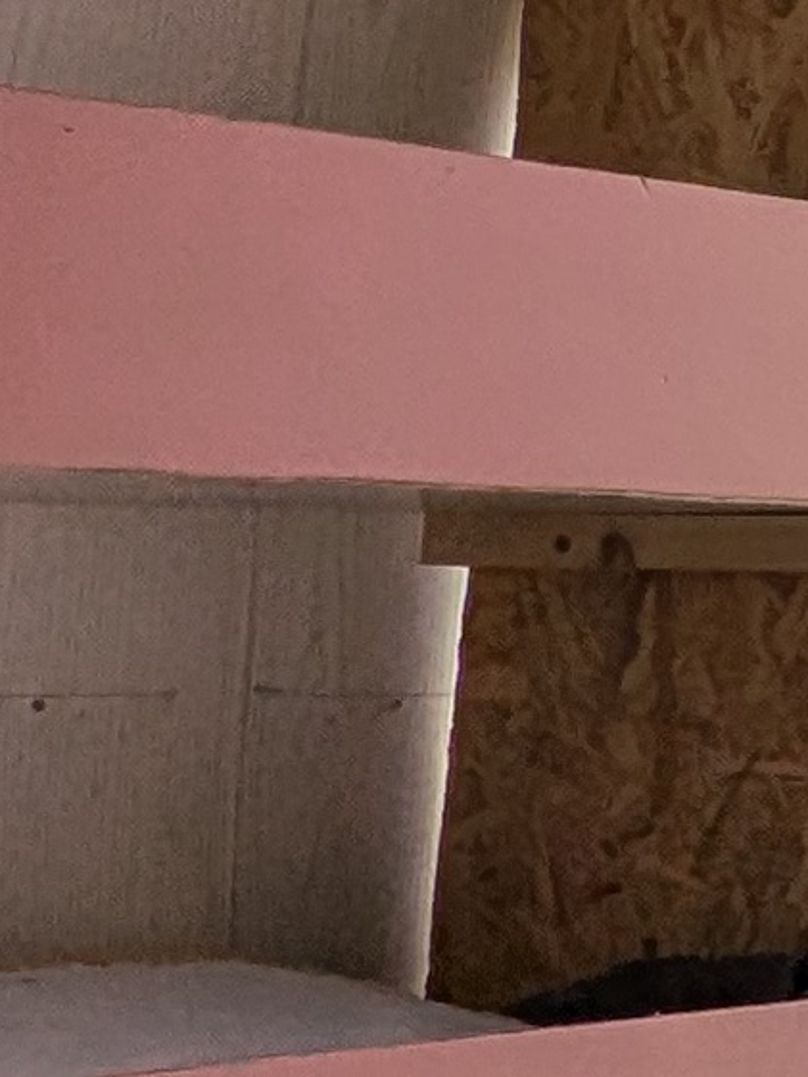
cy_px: 1062
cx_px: 2723
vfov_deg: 16.8
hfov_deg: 9.1
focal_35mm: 115
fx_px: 3578
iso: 39
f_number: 2.2
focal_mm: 2.35
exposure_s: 1/1368
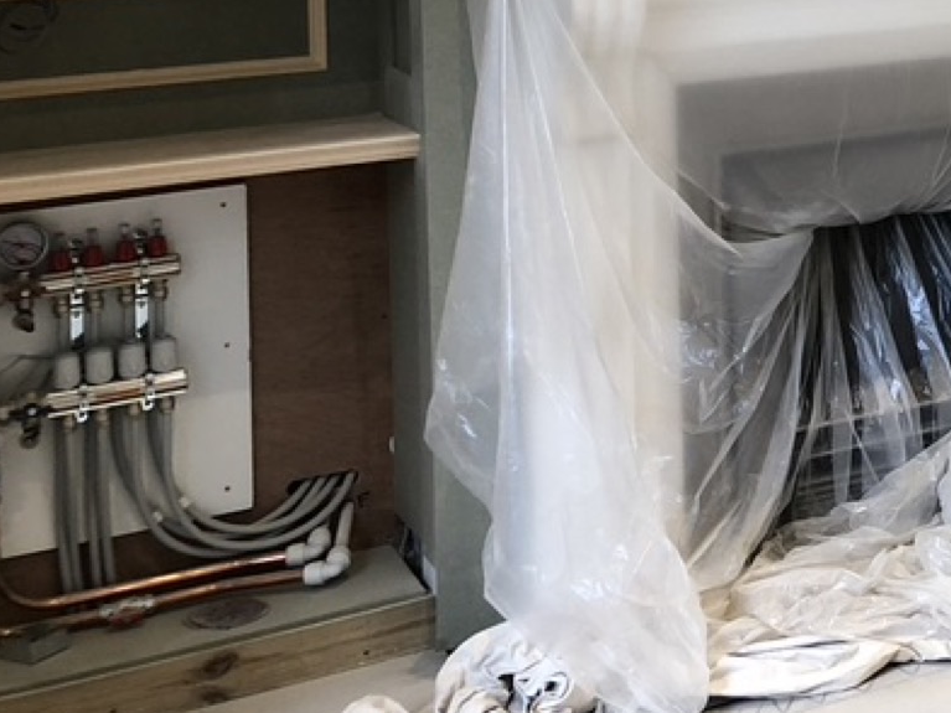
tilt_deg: -1.1
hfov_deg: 23.6
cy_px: -166
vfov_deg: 18.9
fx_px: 2005
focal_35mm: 73
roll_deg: +1.1
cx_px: 1227
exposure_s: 1/17
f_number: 1.8
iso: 40
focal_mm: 4
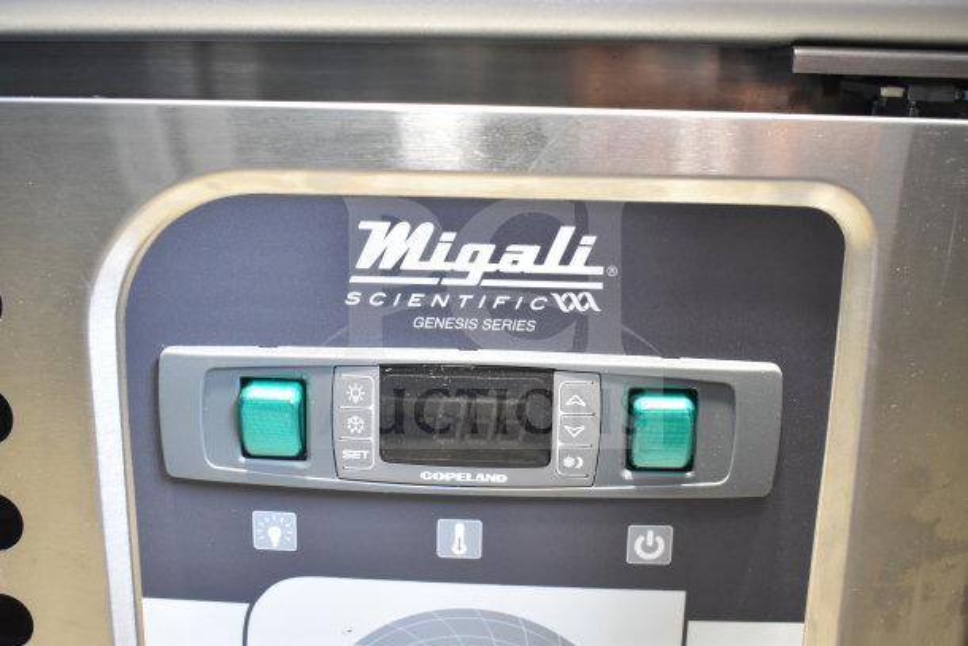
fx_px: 1009
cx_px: 484
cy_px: 323
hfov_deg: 51.3
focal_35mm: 38
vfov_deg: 35.5
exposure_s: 1/40
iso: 1100
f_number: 4
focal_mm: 25
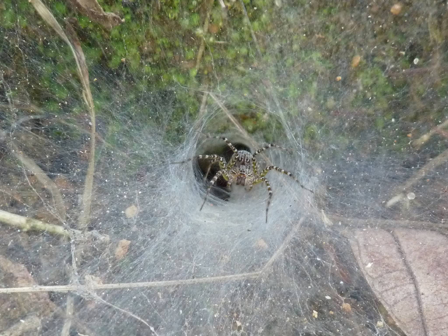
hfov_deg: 2.3
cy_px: 168
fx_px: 11208
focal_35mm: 866
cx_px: 224
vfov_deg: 1.7
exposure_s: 1/100
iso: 400
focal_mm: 86.4
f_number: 4.4
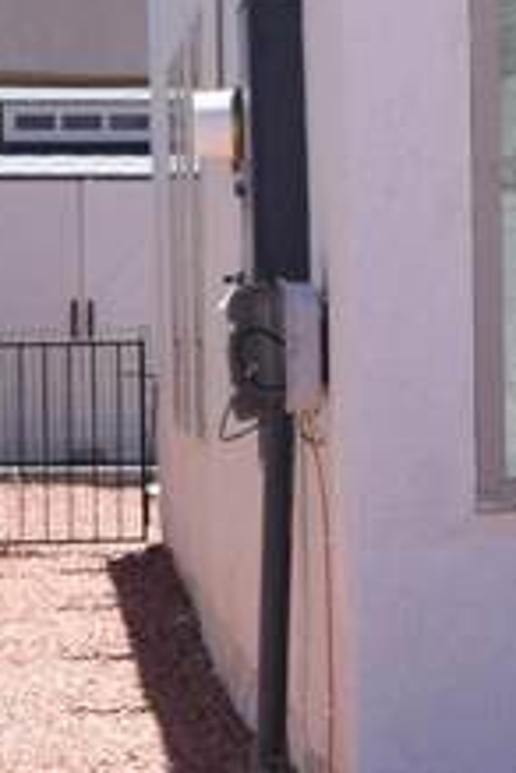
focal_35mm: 224
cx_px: 541
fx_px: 4816
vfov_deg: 9.2
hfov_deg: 6.1
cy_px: 551
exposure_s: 1/320
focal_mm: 34
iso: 200
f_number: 9
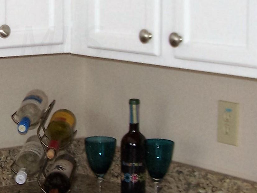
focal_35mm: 117
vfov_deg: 12.6
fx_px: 869
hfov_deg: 16.6
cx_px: 24
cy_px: 42
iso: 140
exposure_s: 1/60
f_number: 2.8
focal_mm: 6.3
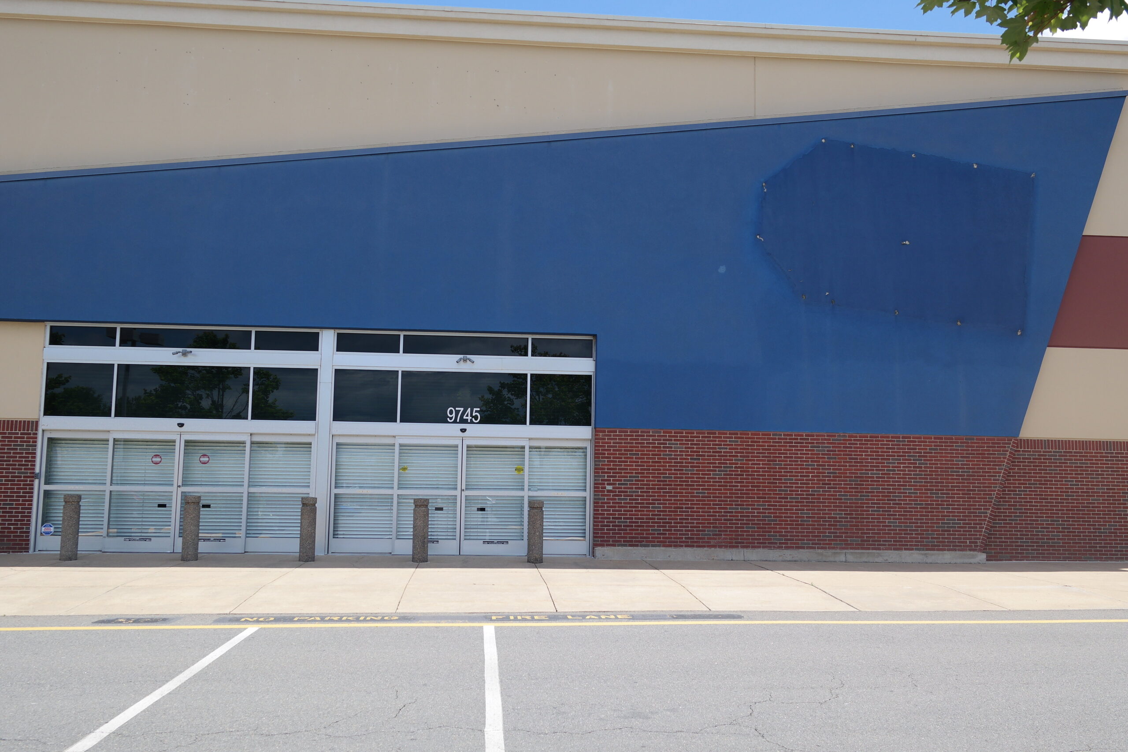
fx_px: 940
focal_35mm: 30
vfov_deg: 43.6
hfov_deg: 61.9
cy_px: 376
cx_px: 564
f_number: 6.3
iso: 100
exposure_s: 1/250
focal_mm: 20
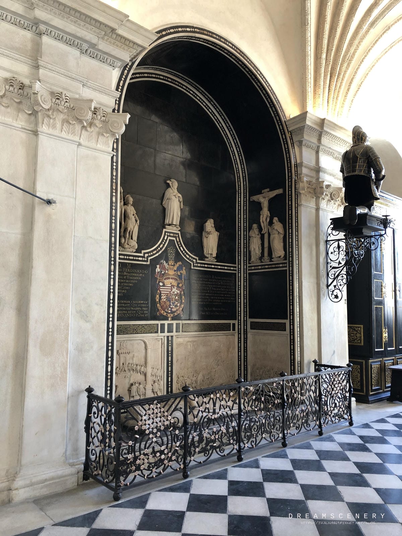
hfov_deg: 49.7
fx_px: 434
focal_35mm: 28
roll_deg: -0.9
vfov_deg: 63.4
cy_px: 268
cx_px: 201
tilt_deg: +3.5
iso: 64
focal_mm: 3.99
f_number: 1.8
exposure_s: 1/17
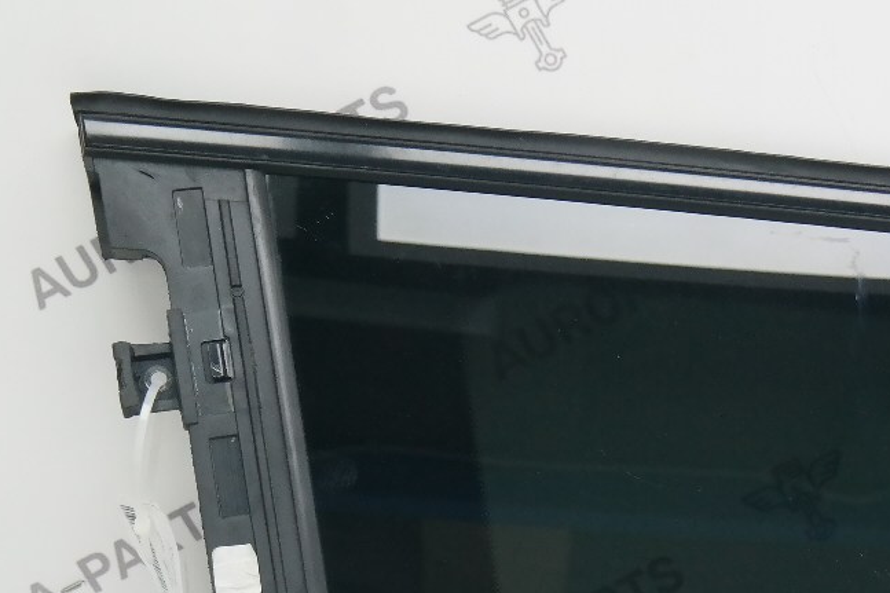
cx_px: 1107
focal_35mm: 171
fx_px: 4226
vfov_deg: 8.0
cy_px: 681
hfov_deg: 11.7
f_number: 5
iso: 800
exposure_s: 1/60
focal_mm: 42
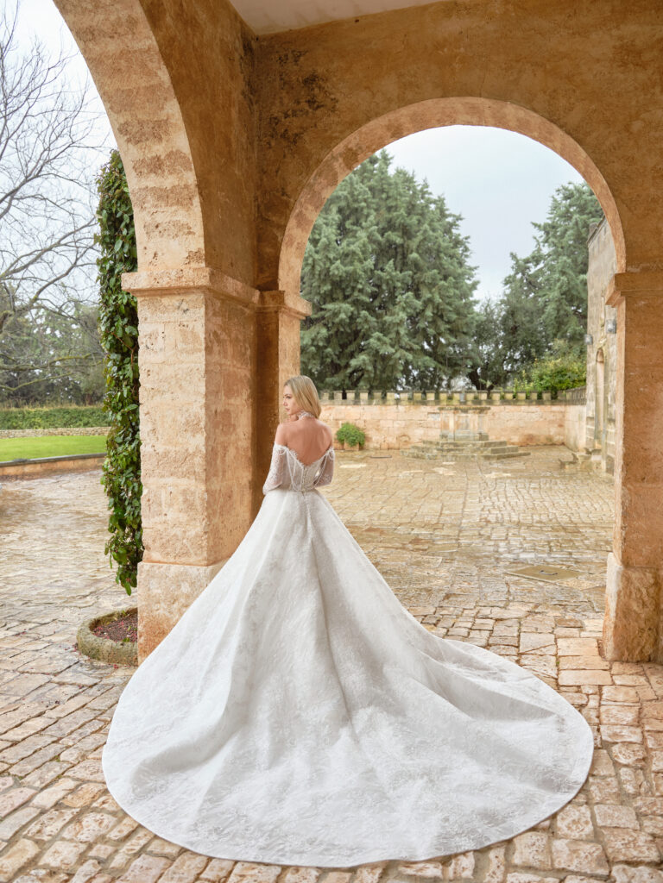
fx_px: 638
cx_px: 332
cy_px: 442
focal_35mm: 25
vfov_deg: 69.4
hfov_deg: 54.9
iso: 400
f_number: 4
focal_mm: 32
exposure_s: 1/125
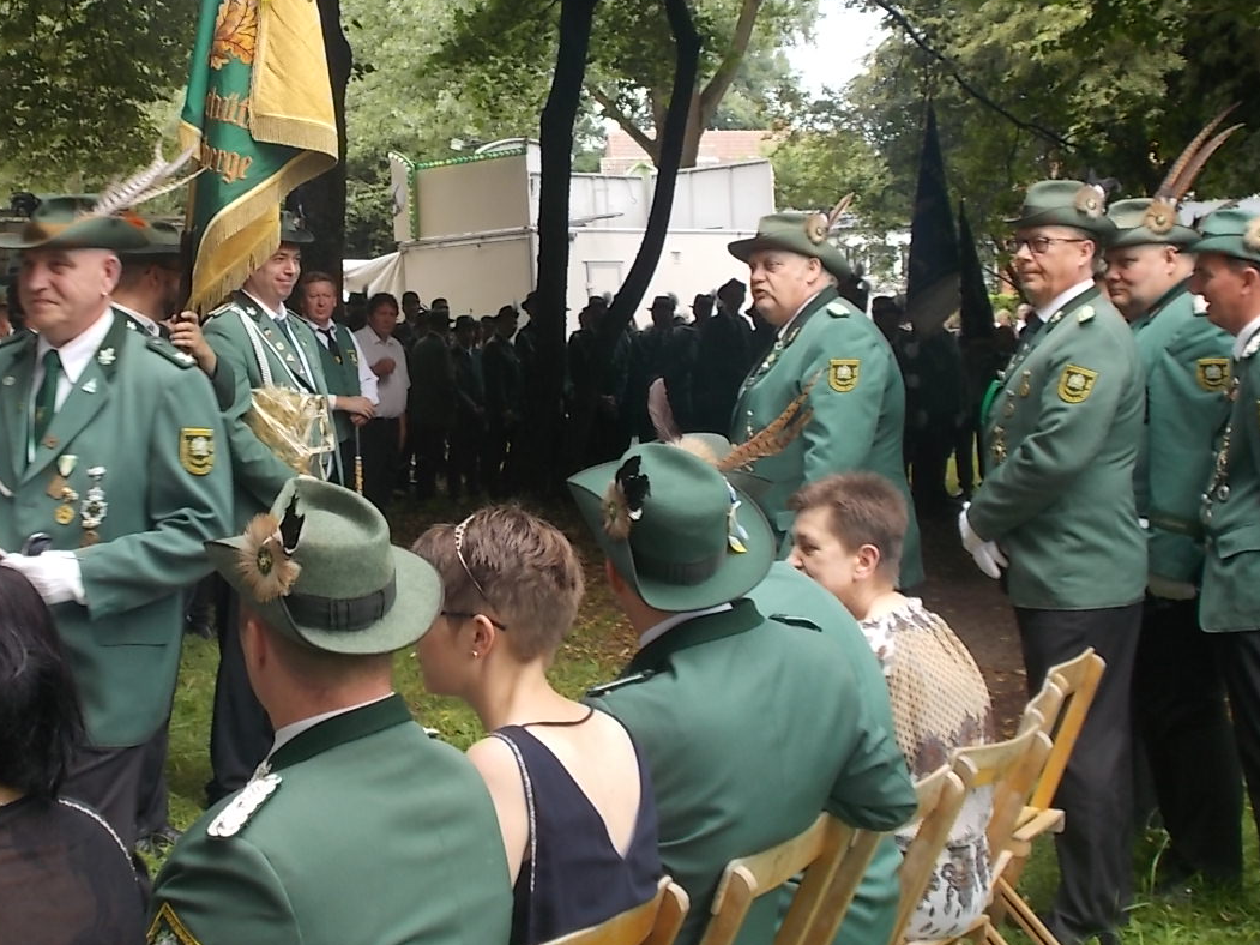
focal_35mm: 67
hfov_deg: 28.6
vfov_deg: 21.8
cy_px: 289
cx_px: 328
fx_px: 2438
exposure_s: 1/100
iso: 80
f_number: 4.2
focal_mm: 7.9
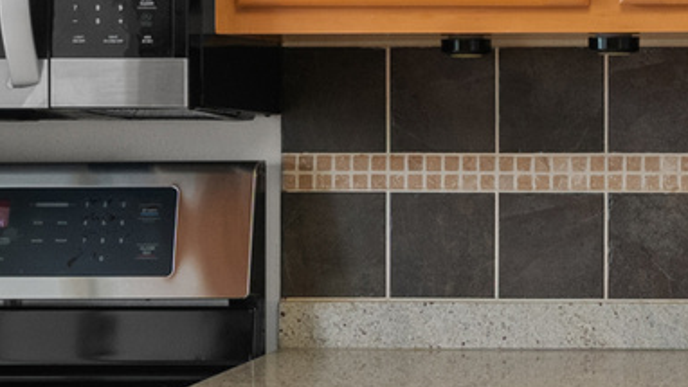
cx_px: 746
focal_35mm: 104
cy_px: 127
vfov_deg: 11.7
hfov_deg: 19.7
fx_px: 1894
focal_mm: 18.5
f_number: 8
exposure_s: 1/6
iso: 500
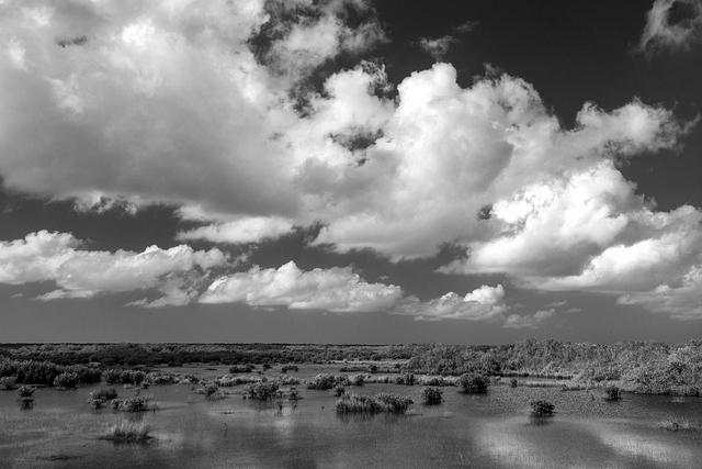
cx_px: 351
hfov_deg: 53.1
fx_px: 702
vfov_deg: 36.9
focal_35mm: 36
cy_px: 234
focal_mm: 36
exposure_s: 1/800
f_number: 5.6
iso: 200
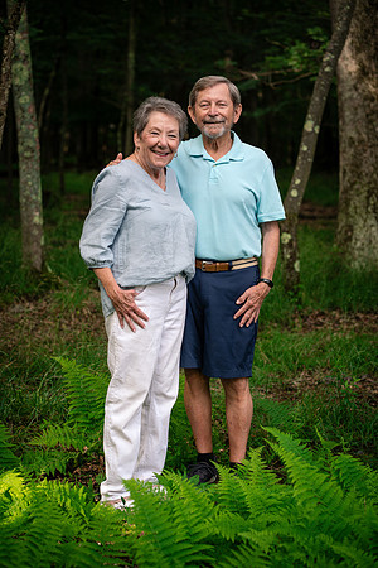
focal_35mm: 85
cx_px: 189
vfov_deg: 23.9
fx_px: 1339
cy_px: 284
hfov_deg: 16.1
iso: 200
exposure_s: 1/200
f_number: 4
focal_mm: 85
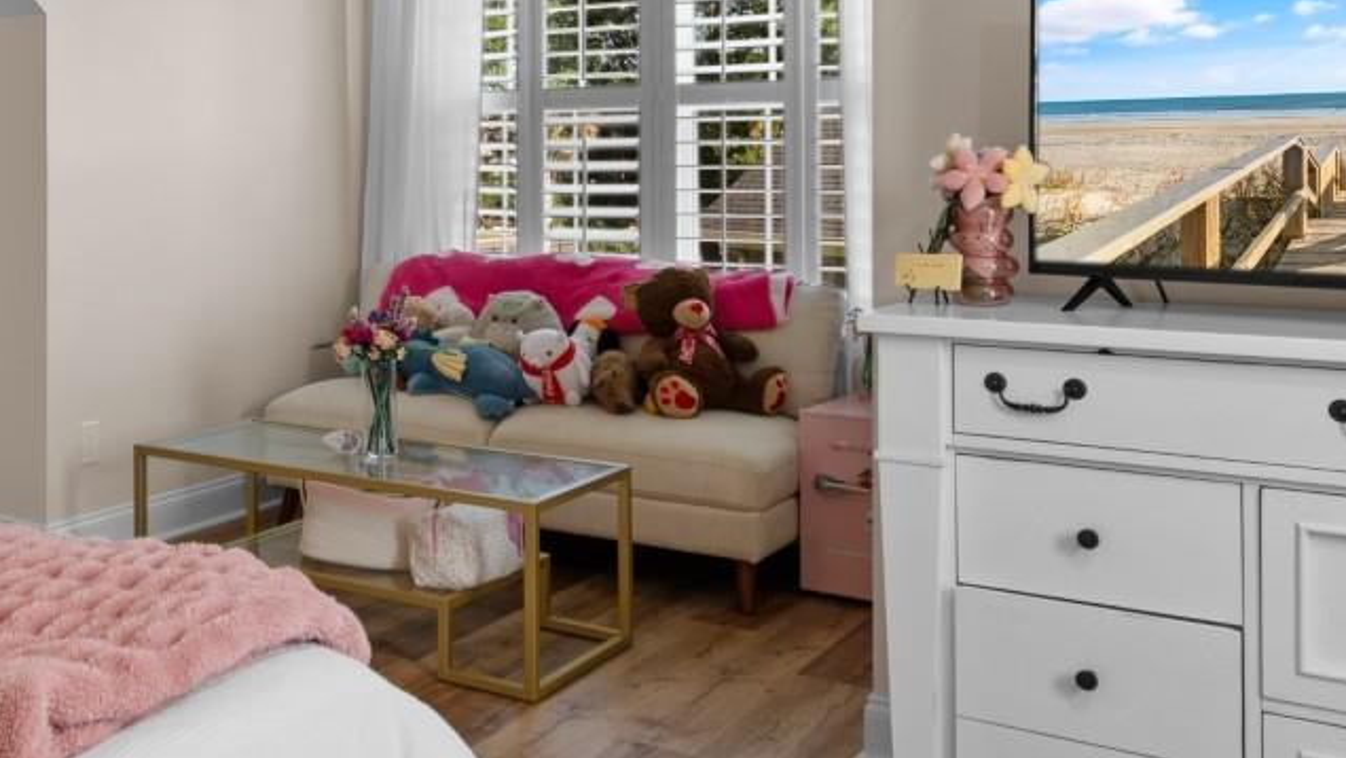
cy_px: 142
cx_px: 188
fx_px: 1428
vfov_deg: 29.0
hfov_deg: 46.5
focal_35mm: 40
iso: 100
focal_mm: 10
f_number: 4.5
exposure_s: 1/3
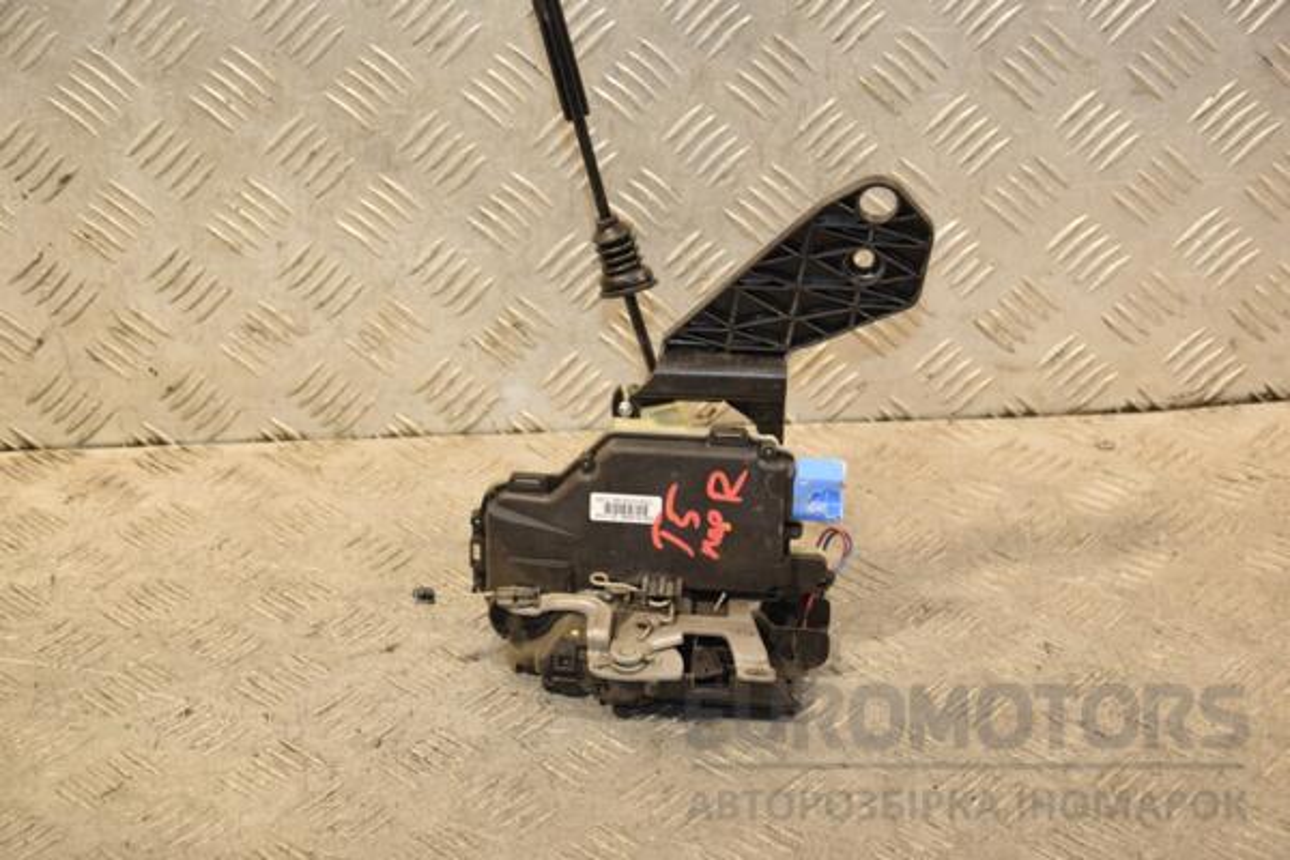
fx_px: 2580
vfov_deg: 18.9
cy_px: 430
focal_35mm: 72
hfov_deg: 28.1
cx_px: 645
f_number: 5
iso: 800
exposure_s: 1/200
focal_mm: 48
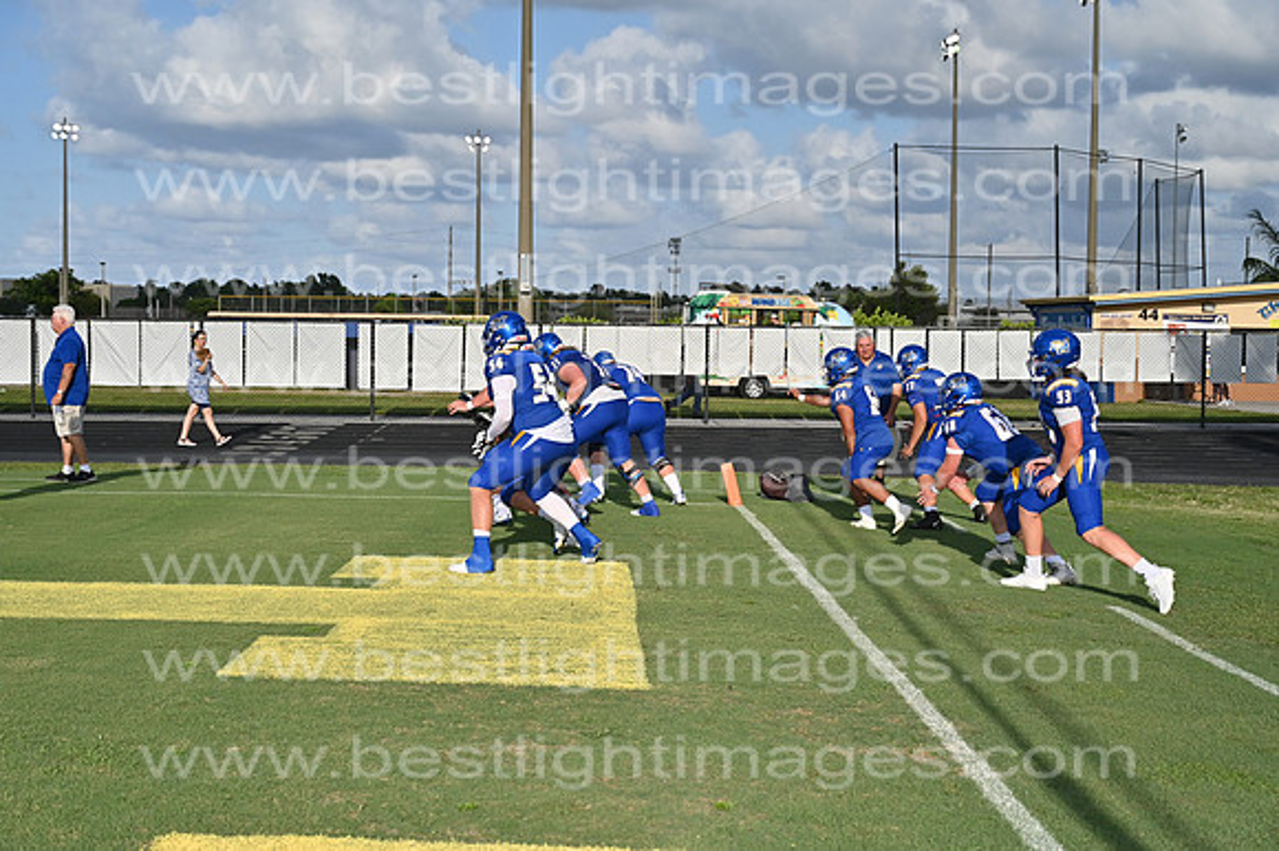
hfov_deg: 38.2
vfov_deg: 26.0
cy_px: 426
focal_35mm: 52
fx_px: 1846
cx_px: 640
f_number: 4
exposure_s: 1/8000
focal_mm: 52
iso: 360
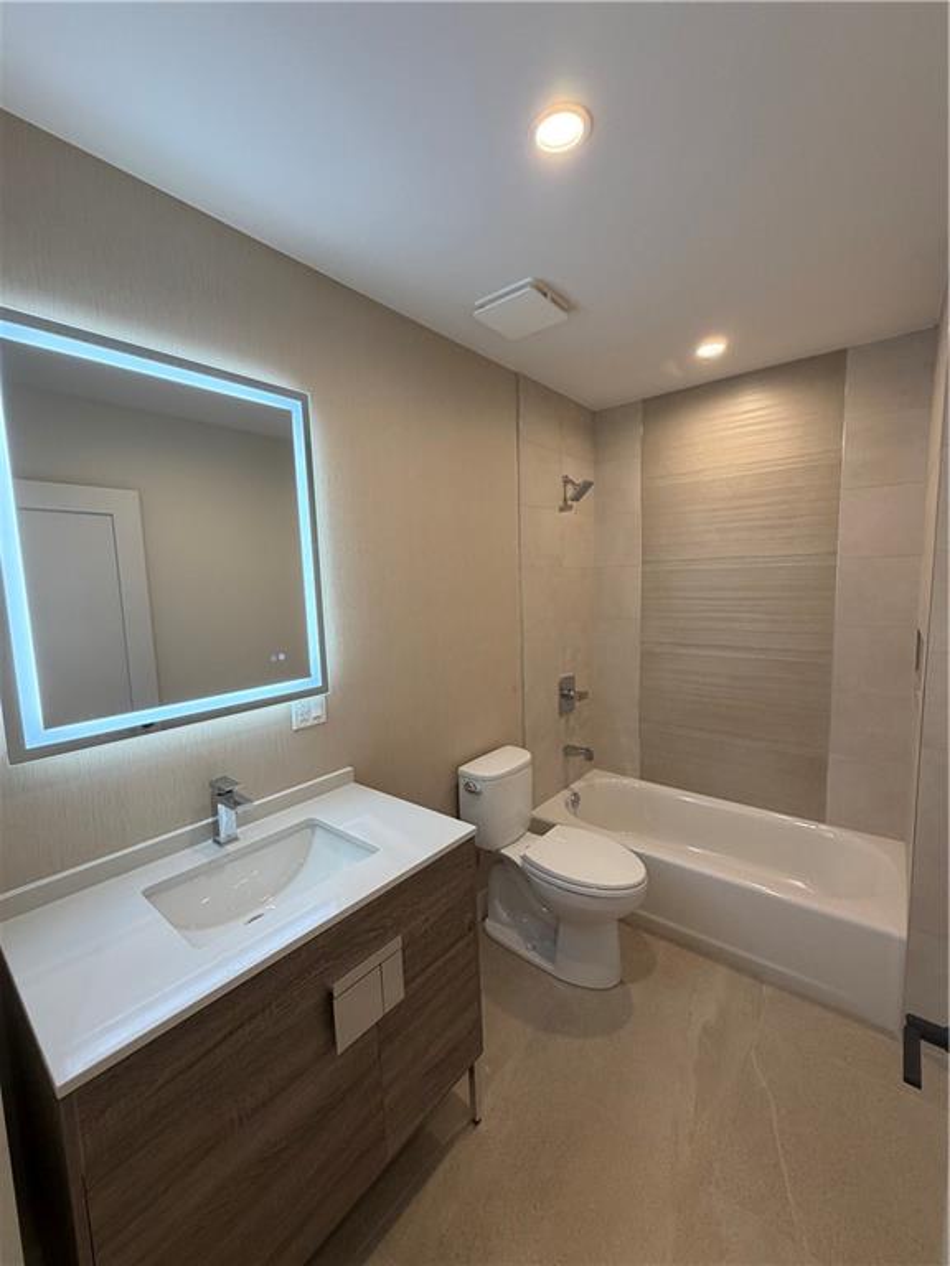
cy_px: 633
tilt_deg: -6.4
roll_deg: +1.6
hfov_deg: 85.7
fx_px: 512
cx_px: 475
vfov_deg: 102.1
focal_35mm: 14
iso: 200
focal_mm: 2.22
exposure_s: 1/120
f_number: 2.2
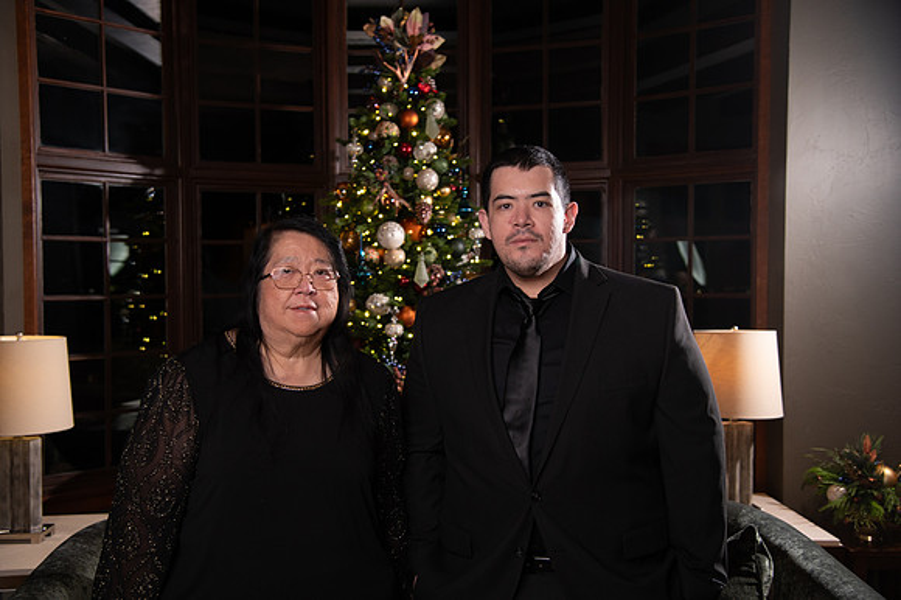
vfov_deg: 35.0
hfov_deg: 50.7
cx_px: 450
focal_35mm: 38
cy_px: 300
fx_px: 950
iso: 1600
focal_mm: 38
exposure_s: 1/250
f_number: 4
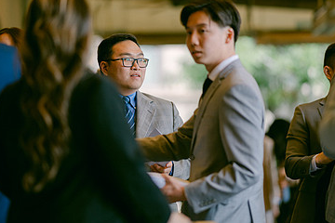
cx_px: 130
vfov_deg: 8.0
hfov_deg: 11.9
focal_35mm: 172
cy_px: 80
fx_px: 1600
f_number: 1.4
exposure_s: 1/1250
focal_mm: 105
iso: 200
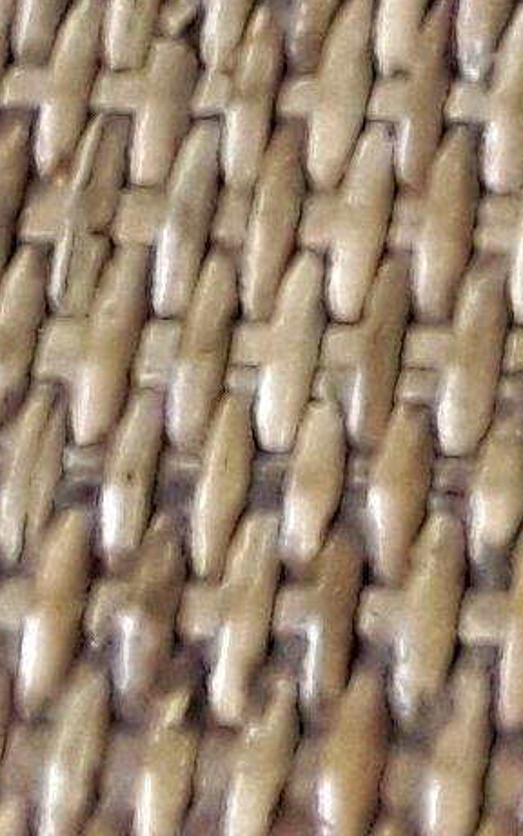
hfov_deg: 6.0
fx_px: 4624
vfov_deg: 8.5
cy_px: -1752
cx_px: 1538
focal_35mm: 203
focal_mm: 2.91
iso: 200
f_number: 1.9
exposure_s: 1/33
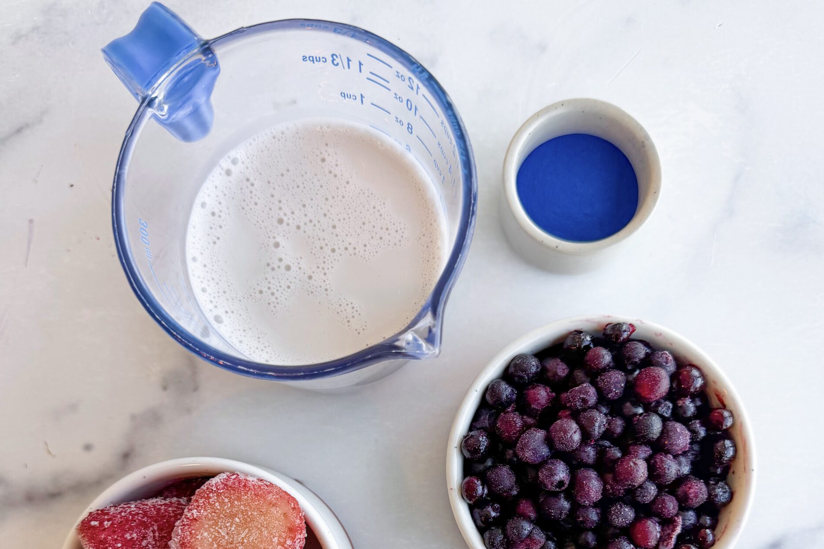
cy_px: 484
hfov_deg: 55.8
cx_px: 418
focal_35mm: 34
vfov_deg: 36.7
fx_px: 778
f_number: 1.8
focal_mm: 6.76
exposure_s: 1/350
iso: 80
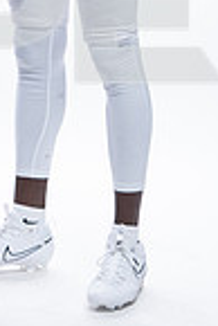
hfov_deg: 5.9
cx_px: -103
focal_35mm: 230
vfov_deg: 8.8
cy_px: -142
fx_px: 2084
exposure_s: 1/250
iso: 200
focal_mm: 74
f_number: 5.6
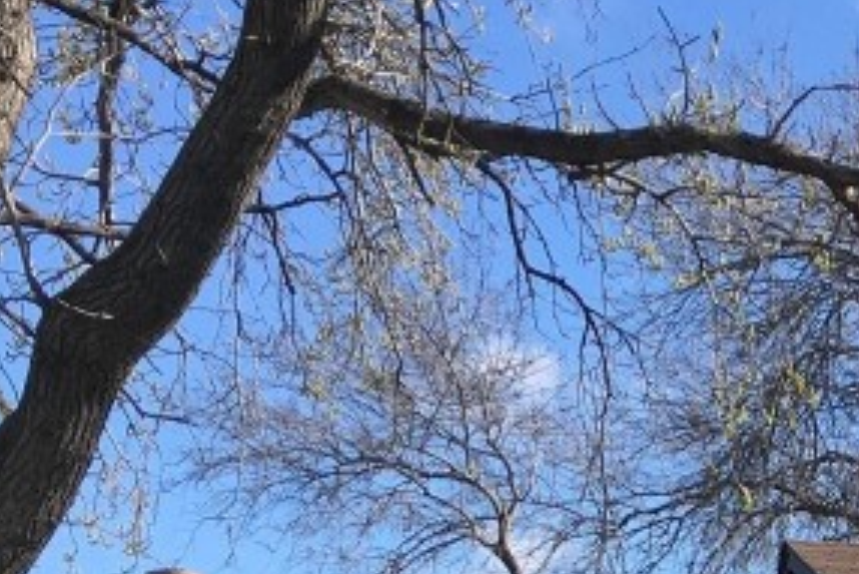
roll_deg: +3.0
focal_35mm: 108
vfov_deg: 12.0
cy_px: 920
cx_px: 1228
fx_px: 2578
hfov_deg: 17.3
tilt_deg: +3.0
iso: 25
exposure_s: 1/974
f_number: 2.2
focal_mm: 4.15
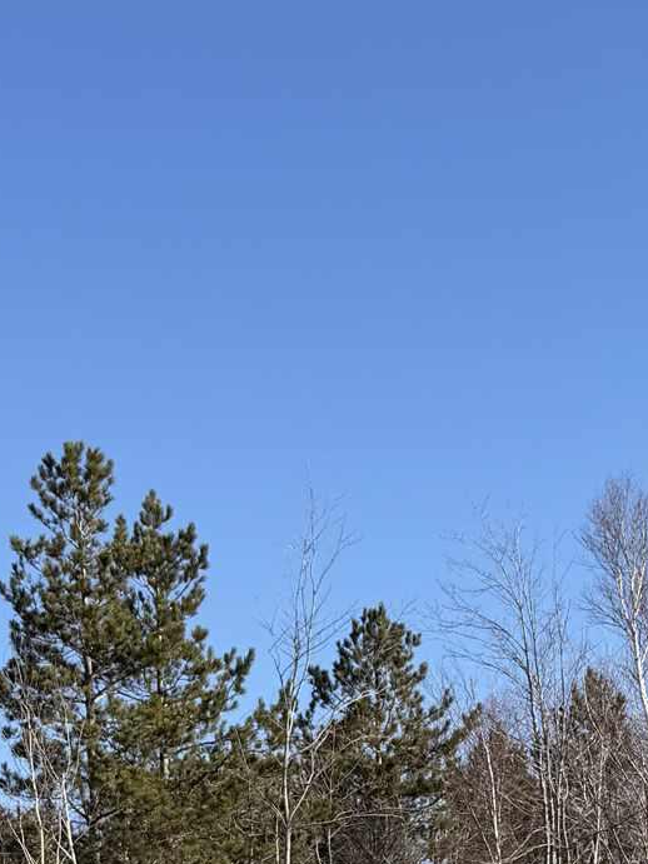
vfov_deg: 21.2
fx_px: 1997
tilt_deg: -5.1
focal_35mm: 80
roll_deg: +2.2
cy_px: 1239
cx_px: 261
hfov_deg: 18.4
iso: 80
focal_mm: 6.76
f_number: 1.78
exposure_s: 1/3145
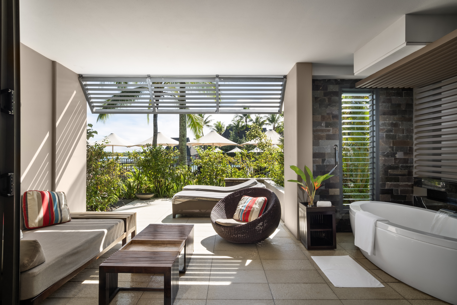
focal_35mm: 20
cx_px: 228
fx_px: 254
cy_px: 152
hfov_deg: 84.0
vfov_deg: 61.9
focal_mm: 13
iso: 200
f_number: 10
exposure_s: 1/200
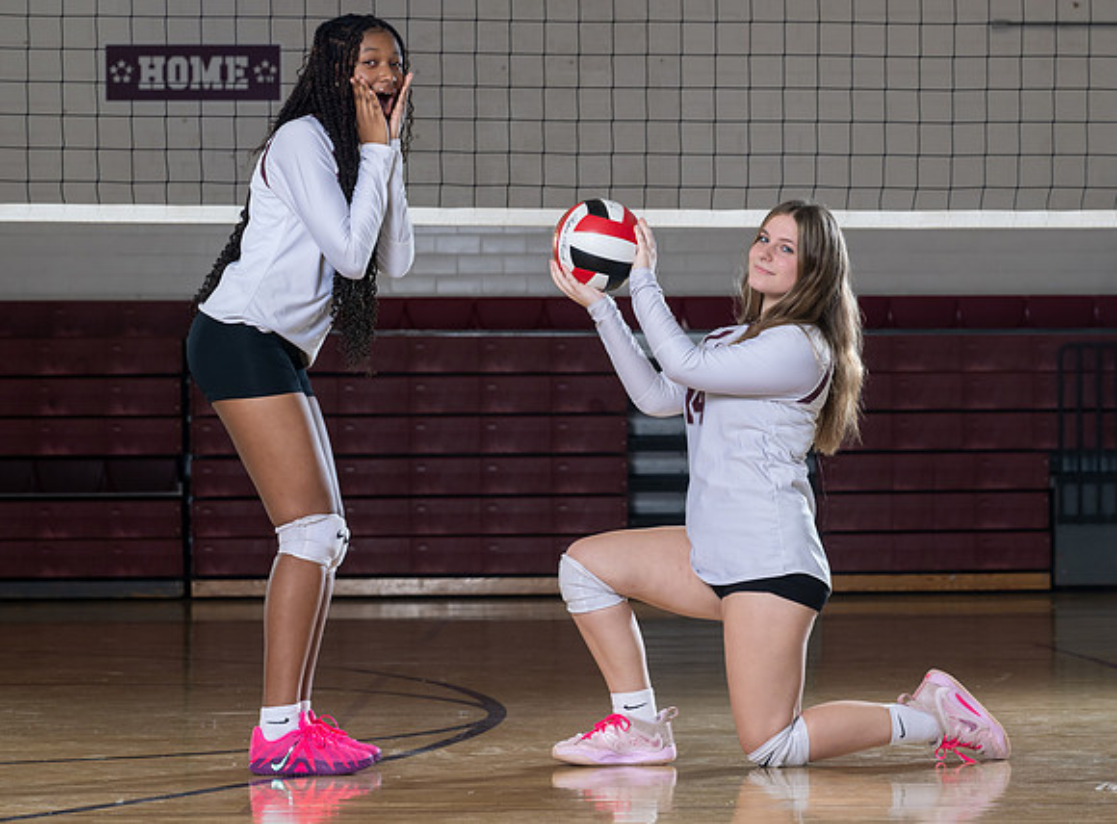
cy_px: 486
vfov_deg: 14.0
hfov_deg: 18.8
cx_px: 696
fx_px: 3364
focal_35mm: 105
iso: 400
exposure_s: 1/200
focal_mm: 75
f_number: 6.3
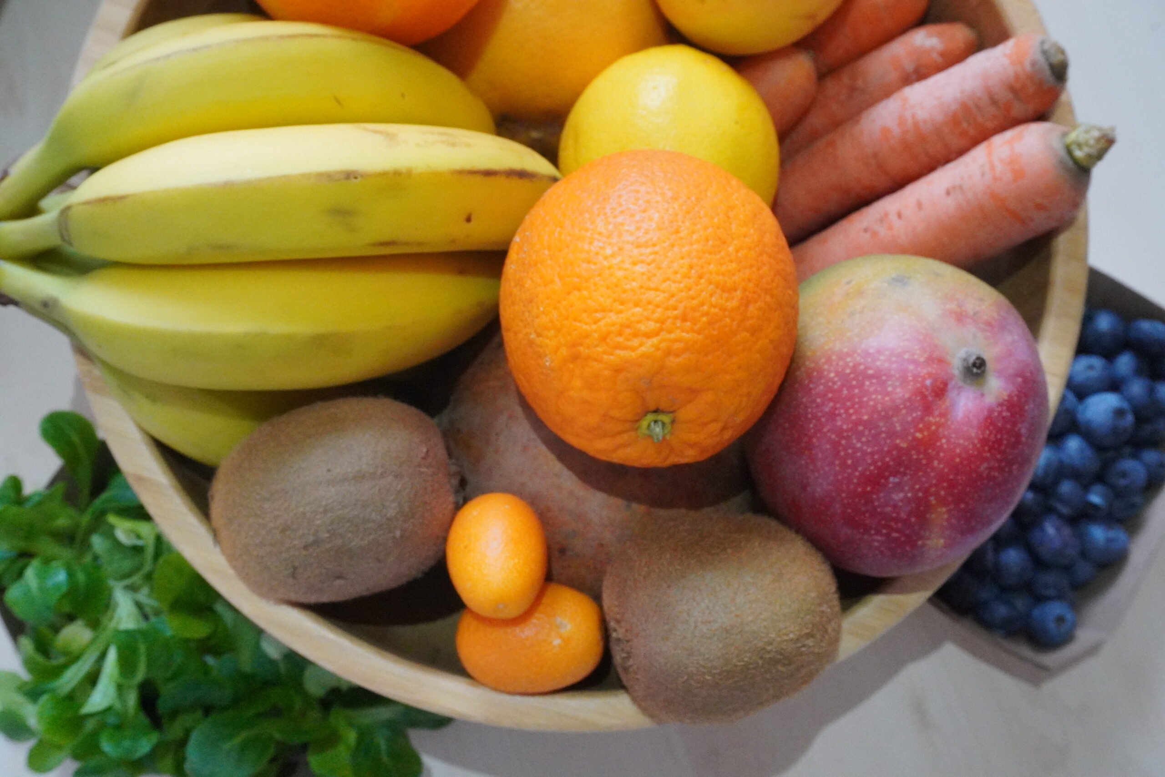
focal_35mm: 38
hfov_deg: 51.3
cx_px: 582
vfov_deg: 35.5
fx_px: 1214
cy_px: 388
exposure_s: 1/40
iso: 5000
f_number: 11
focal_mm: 25
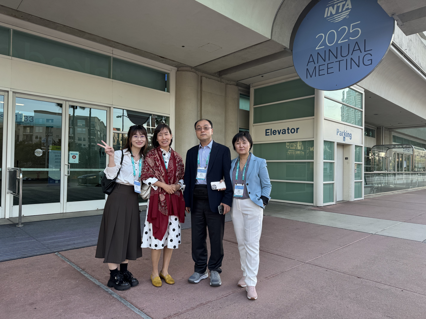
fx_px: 295
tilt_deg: +1.8
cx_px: 213
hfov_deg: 71.6
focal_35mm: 24
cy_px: 160
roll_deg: -0.5
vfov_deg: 56.8
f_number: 1.78
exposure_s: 1/194
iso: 64
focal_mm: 6.76
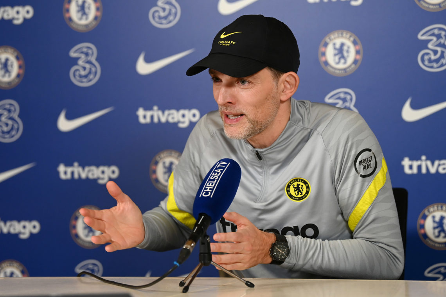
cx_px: 223
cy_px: 148
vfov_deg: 11.4
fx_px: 1487
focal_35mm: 120
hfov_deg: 17.1
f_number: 4
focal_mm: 120
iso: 2500
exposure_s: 1/400
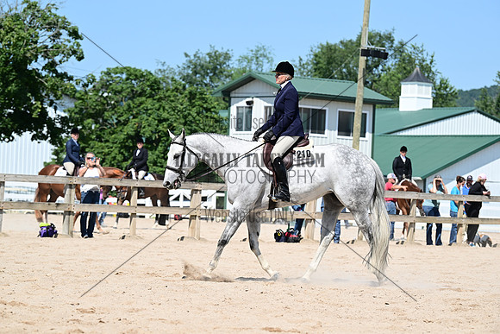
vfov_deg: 10.2
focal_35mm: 135
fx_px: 1875
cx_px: 250
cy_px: 167
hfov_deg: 15.2
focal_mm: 135
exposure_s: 1/778
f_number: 5.6
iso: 125
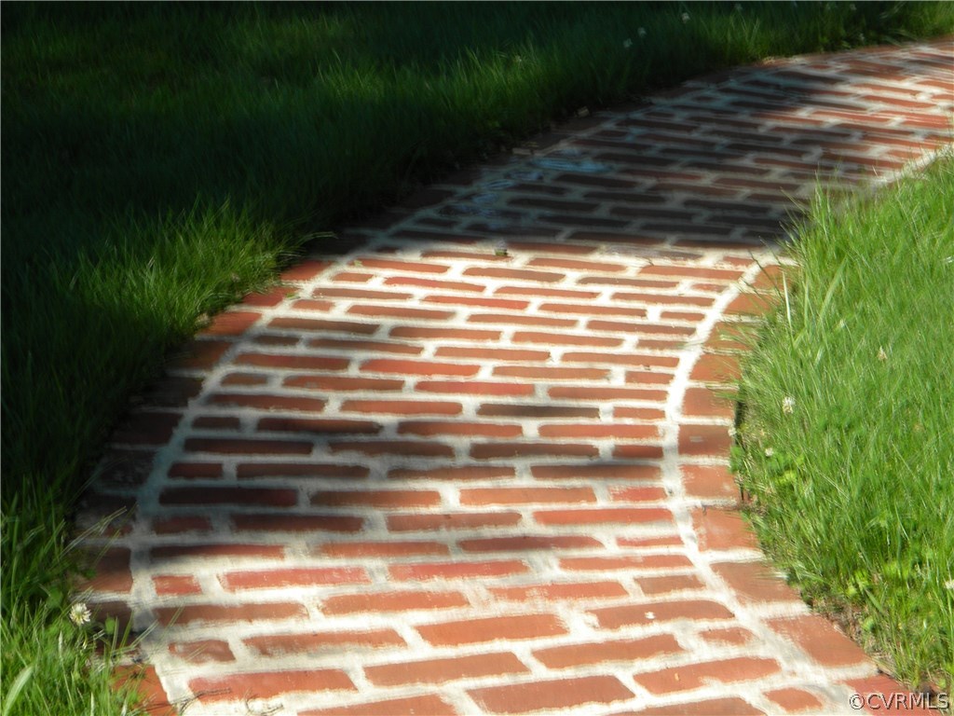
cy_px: 358
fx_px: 2894
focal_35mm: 105
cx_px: 477
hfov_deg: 18.7
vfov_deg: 14.1
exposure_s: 1/390
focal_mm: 19
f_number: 4.7
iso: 80
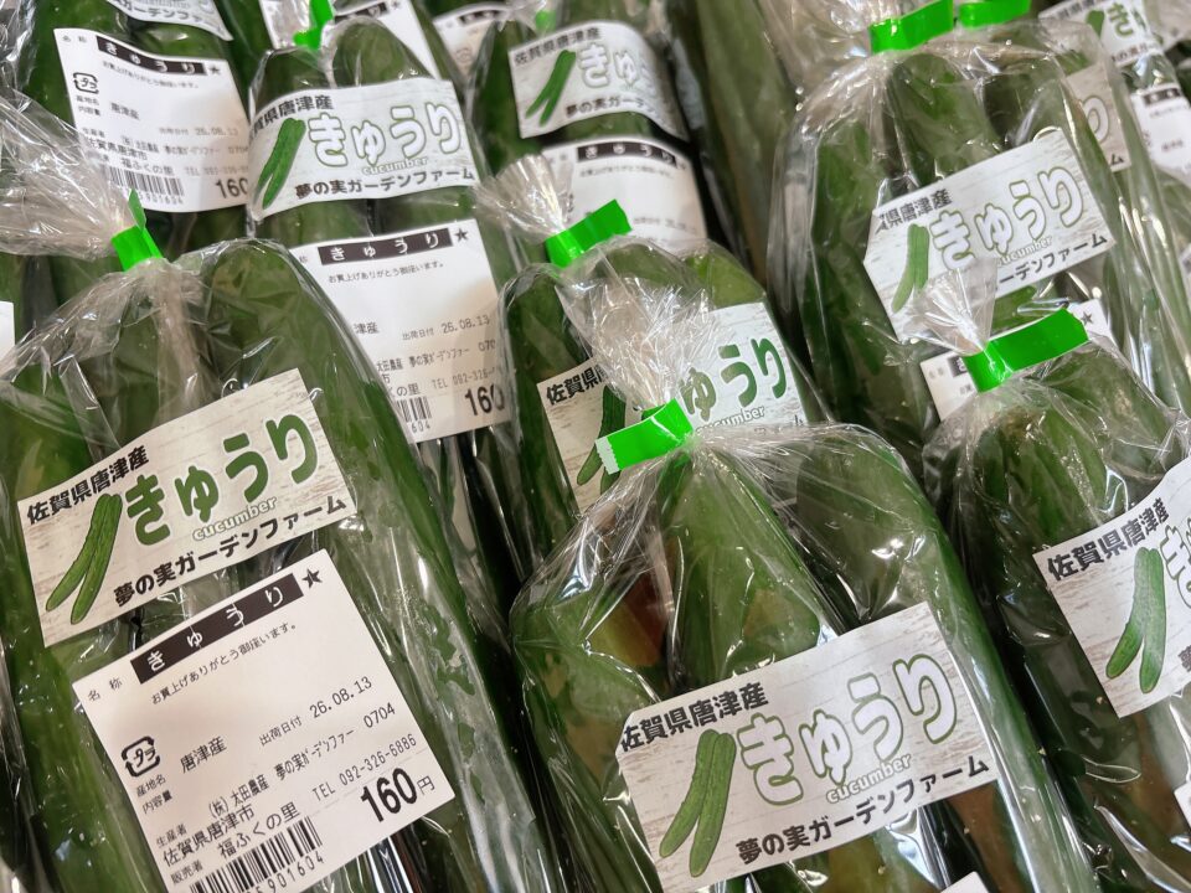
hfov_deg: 67.3
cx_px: 596
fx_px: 895
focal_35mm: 26
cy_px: 446
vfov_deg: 53.1
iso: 100
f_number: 1.6
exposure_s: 1/120
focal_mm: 5.96
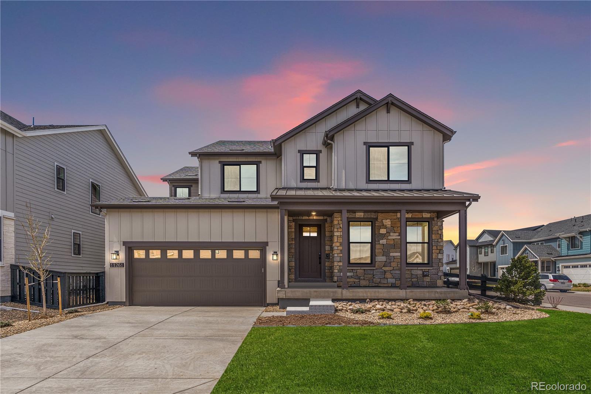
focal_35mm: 21
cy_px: 197
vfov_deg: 59.5
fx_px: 345
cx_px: 296
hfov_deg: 81.2
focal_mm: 21
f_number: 4
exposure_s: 1/8000
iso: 160
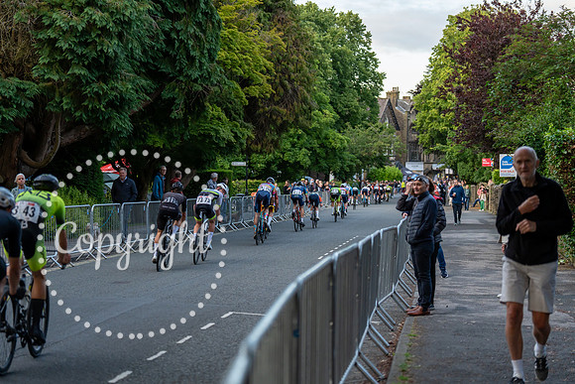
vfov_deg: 18.9
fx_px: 1153
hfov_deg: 28.0
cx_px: 288
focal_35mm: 72
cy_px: 192
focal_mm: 70
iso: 1000
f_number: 2.8
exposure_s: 1/1000
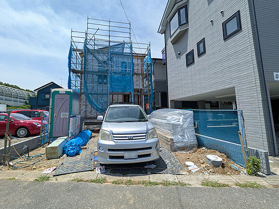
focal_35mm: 15
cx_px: 130
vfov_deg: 81.7
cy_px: 100
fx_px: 121
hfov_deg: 98.0
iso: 51
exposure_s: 1/2049
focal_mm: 1.83
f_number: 2.2
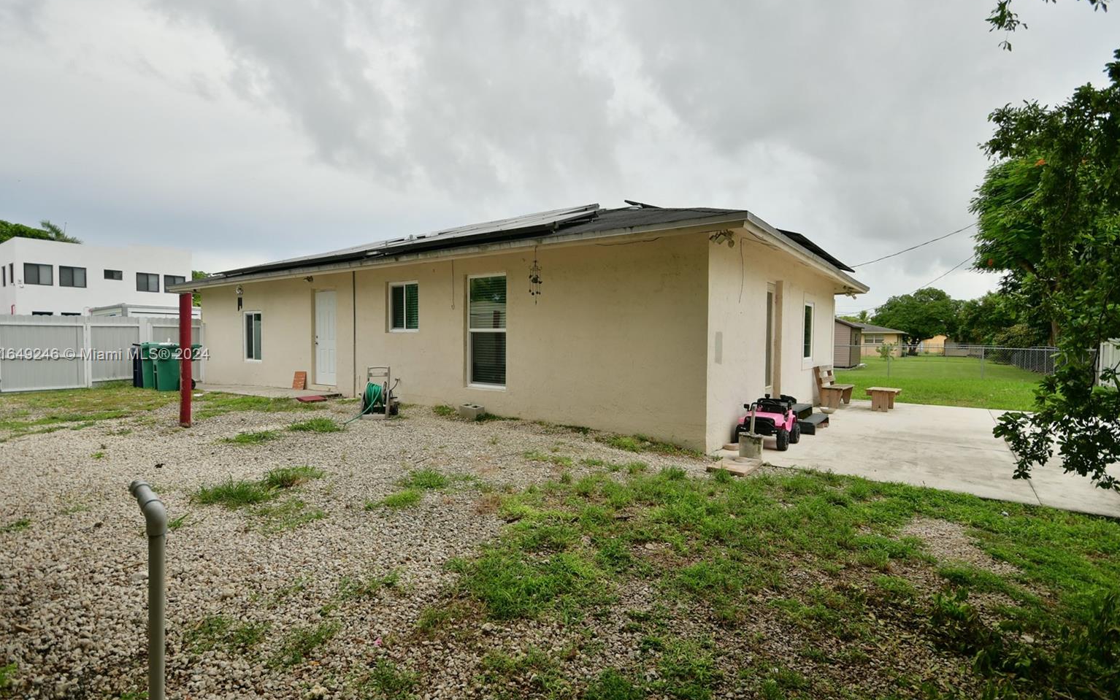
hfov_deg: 92.6
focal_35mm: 18
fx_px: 535
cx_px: 560
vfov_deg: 66.4
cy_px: 355
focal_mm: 11
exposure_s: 1/125
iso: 100
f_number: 5.6
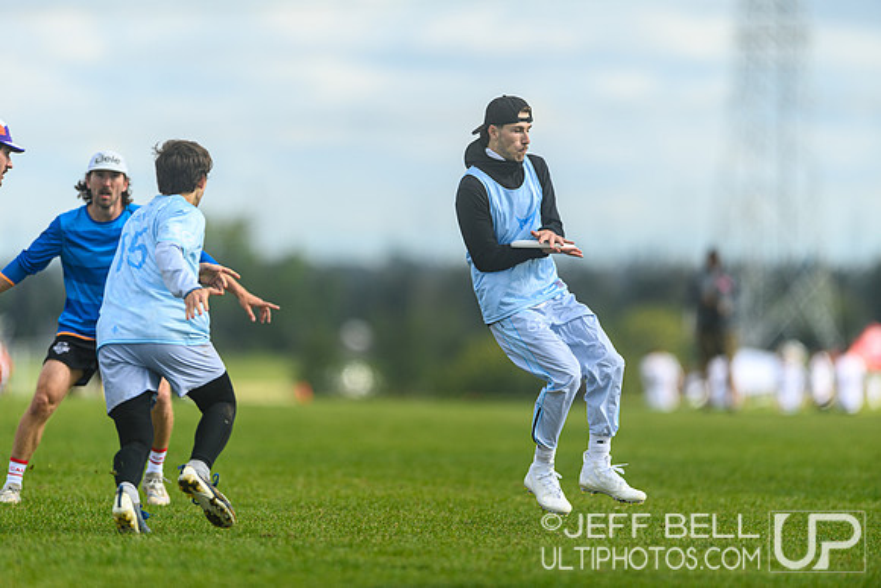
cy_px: 294
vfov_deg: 3.4
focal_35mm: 400
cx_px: 440
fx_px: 9791
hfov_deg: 5.2
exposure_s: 1/1600
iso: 100
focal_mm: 400
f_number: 3.2
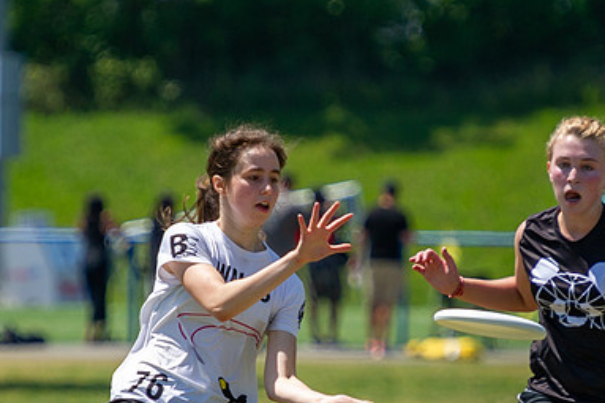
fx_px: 12195
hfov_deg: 2.8
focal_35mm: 726
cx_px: 210
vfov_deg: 1.9
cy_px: 276
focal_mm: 220
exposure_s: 1/2000
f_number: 4
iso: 250
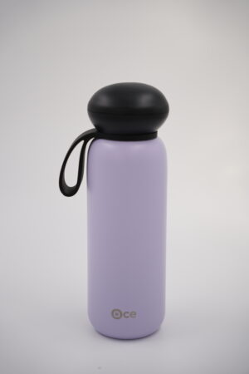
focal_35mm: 67
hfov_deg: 20.4
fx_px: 693
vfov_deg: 30.2
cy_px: 187
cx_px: 124
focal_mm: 66.8
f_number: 2.8
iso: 100
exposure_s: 1/250
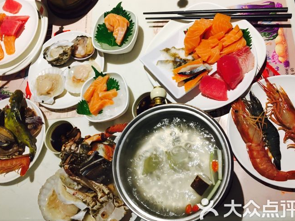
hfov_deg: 58.3
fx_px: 264
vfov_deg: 45.4
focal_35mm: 31
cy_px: 114
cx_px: 152
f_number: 2.2
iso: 80
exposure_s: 1/17
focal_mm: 4.15
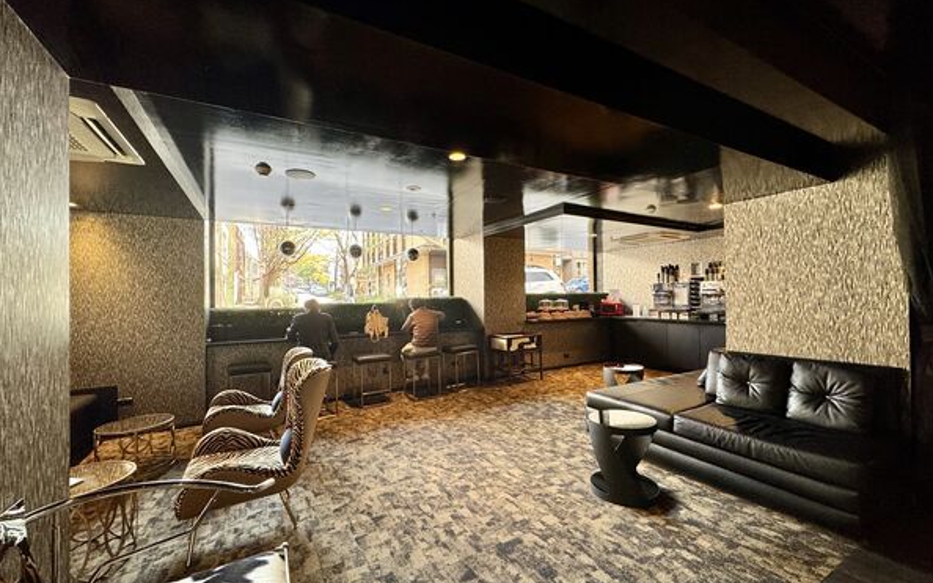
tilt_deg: +1.1
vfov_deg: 74.8
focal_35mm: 15
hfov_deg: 101.5
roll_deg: +0.6
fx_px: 381
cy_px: 294
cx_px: 465
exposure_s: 1/50
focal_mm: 2.22
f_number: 2.2
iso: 160
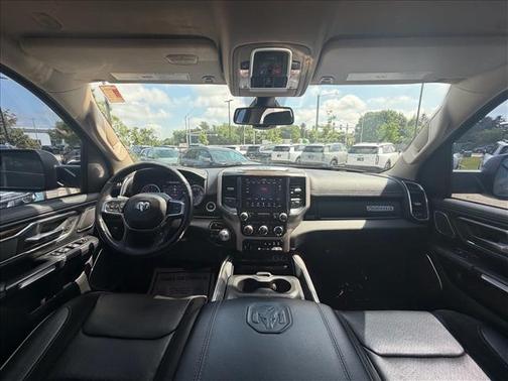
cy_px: 190
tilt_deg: -12.4
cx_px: 254
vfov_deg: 85.7
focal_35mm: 14
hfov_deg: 102.1
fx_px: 205
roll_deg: +0.8
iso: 50
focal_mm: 2.22
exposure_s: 1/405
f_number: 2.2
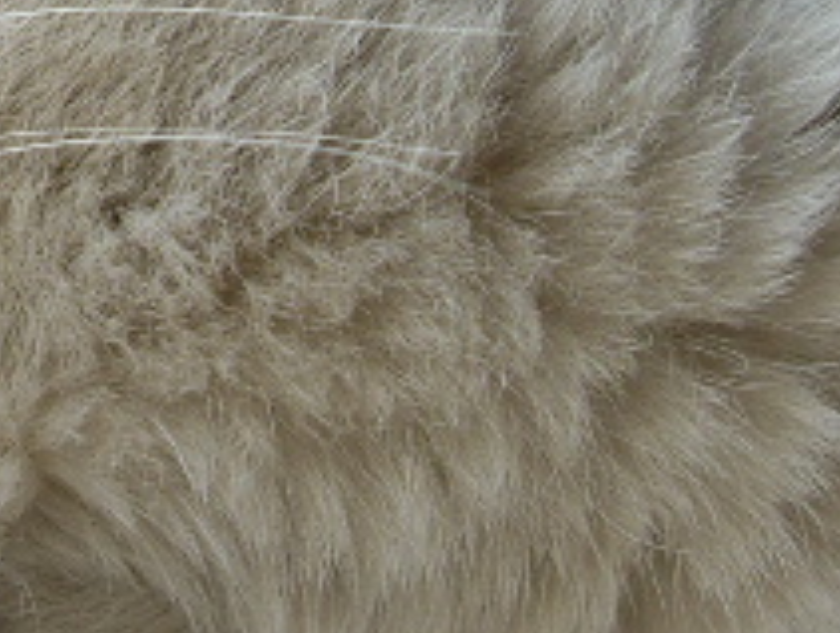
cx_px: -115
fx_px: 4473
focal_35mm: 184
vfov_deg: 8.0
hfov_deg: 10.6
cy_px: -183
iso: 64
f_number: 2.8
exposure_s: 1/125
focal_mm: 7.9
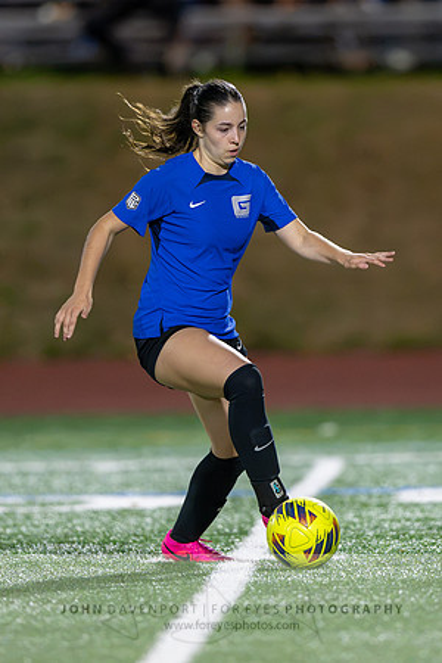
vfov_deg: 2.6
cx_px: 264
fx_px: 14394
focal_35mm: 782
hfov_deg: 1.8
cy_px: 295
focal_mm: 400
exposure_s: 1/1000
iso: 8000
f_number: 2.8
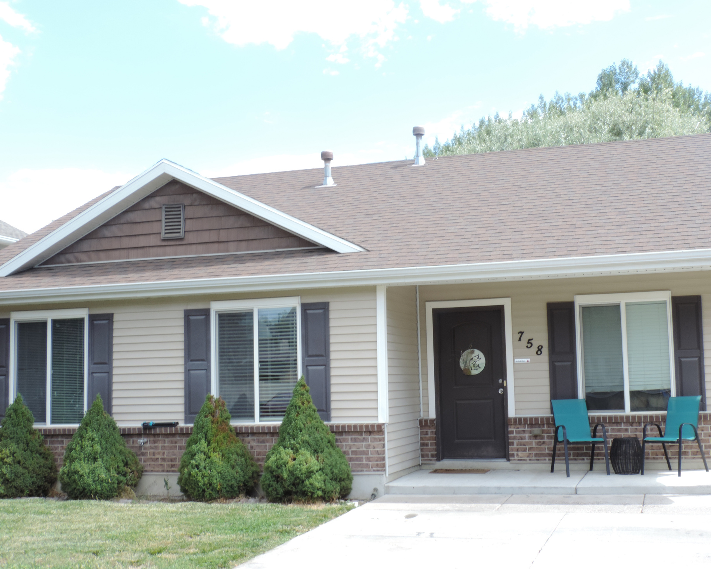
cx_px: 394
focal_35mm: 47
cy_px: 281
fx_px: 989
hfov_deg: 39.5
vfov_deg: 32.1
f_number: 6.8
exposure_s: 1/50
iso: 80
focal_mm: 7.6
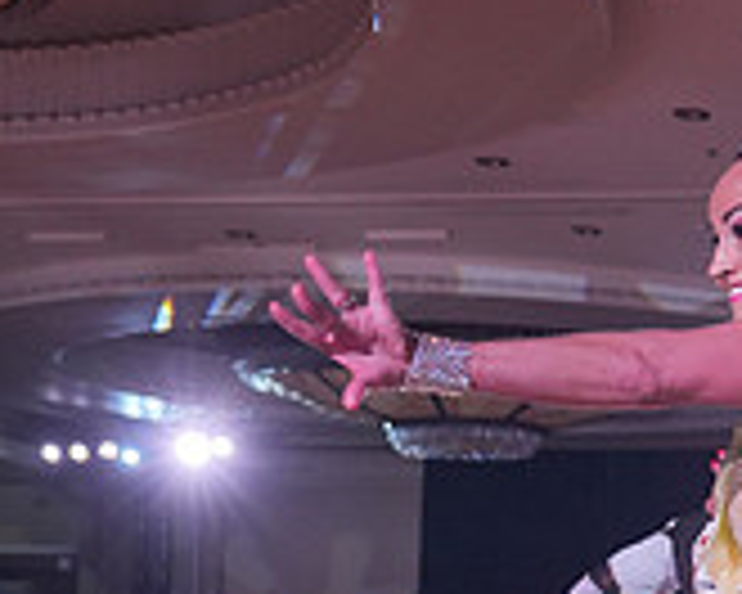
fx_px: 2240
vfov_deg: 14.5
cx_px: 1084
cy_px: 776
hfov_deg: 17.1
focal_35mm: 102
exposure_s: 1/500
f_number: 4
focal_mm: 31
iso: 1600
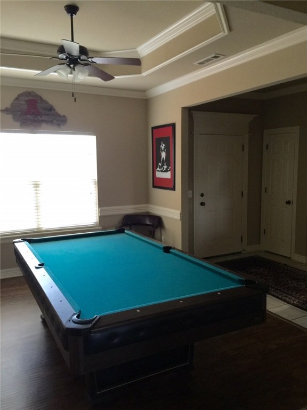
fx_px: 343
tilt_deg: -5.2
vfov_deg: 61.7
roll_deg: +0.4
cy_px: 205
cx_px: 154
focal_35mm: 29
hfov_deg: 48.2
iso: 64
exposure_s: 1/15
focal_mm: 4.15
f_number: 2.2
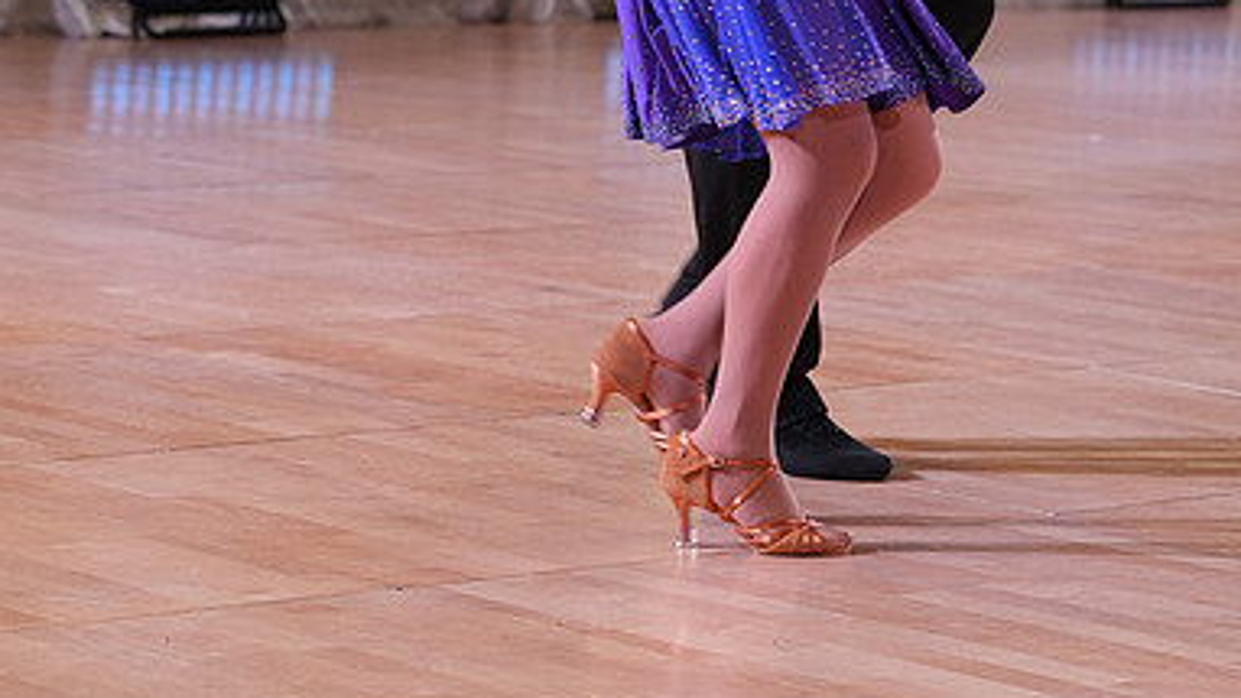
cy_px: -162
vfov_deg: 8.4
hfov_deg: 15.0
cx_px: 622
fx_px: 4706
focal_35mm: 143
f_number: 4.5
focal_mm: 90
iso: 2500
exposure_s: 1/250
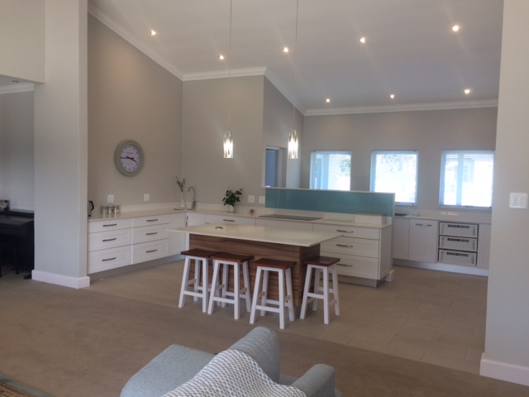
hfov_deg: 61.7
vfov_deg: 48.2
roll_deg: -1.2
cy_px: 198
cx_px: 264
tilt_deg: -4.4
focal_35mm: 29
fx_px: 443
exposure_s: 1/50
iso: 50
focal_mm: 4.15
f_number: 2.2
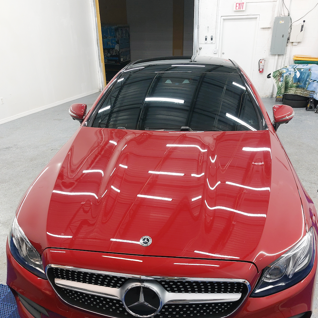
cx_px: 162
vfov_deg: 54.7
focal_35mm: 29
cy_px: 208
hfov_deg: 55.6
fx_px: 301
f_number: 1.8
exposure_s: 1/60
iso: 250
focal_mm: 5.23
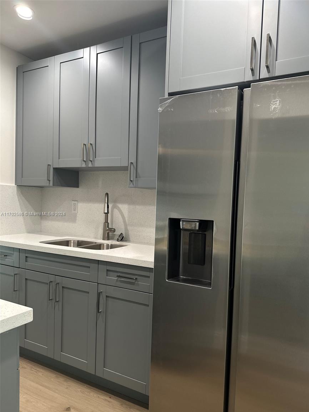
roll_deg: -2.8
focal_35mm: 25
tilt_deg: -1.9
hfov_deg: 54.9
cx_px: 161
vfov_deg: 69.4
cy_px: 214
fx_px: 298
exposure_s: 1/60
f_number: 1.78
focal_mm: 6.86
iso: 125
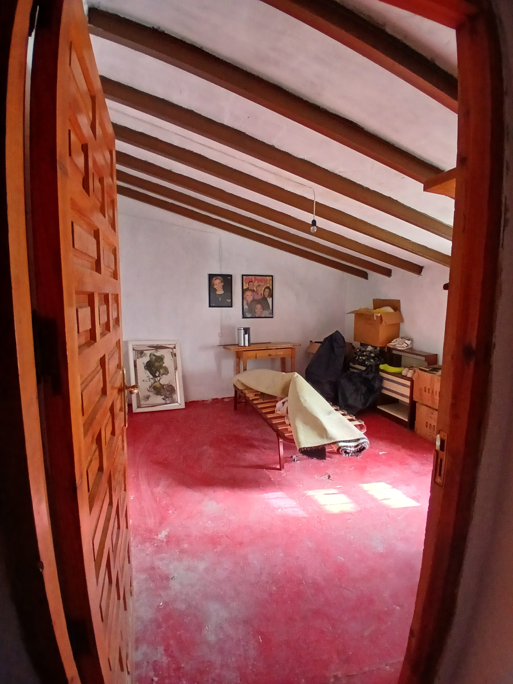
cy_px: 342
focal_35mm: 17
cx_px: 256
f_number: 2.2
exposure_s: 1/33.3
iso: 250
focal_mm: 1.4
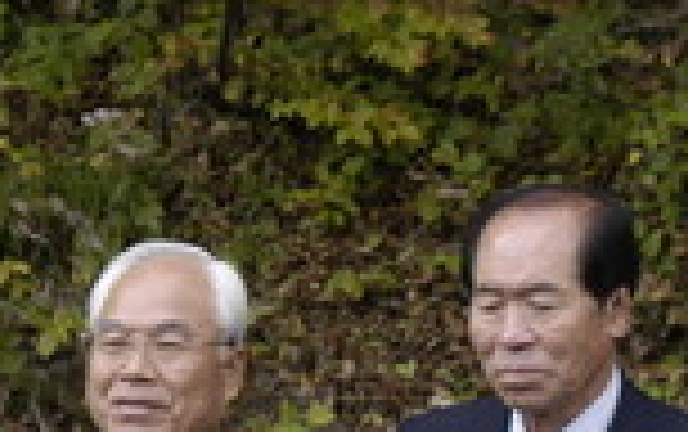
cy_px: 490
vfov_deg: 6.6
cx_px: -263
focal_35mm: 199
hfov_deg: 10.3
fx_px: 3735
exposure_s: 1/250
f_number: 8
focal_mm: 40
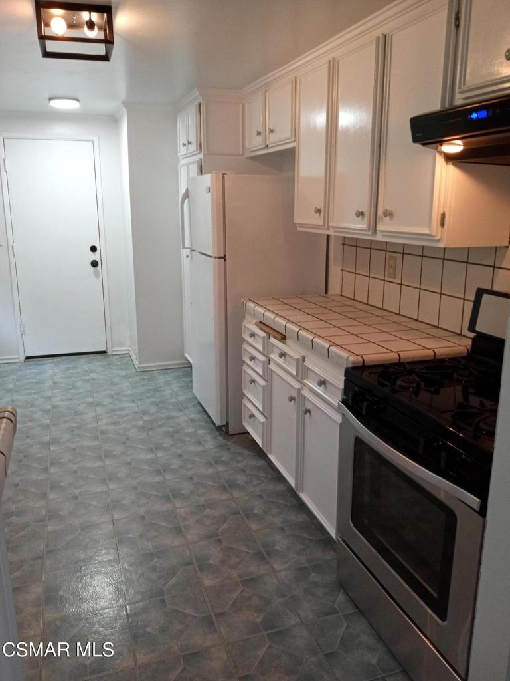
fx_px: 550
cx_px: 255
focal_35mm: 28
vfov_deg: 63.4
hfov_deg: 49.7
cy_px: 340
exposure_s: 1/33.3
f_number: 2.2
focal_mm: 3.71
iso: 212
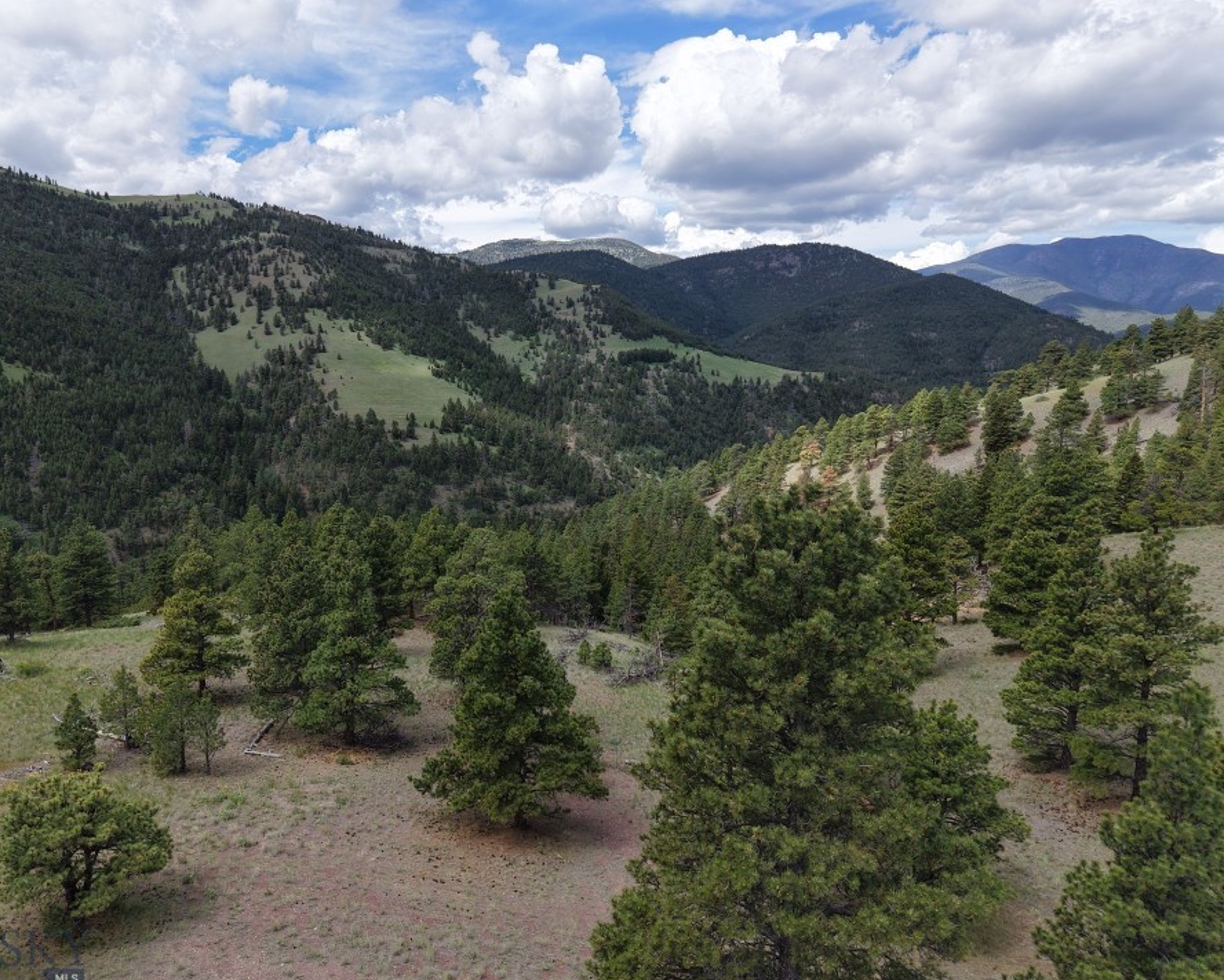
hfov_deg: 63.8
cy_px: 478
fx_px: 978
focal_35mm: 27
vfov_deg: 53.2
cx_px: 531
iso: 260
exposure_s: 1/4000
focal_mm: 8.67
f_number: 1.8
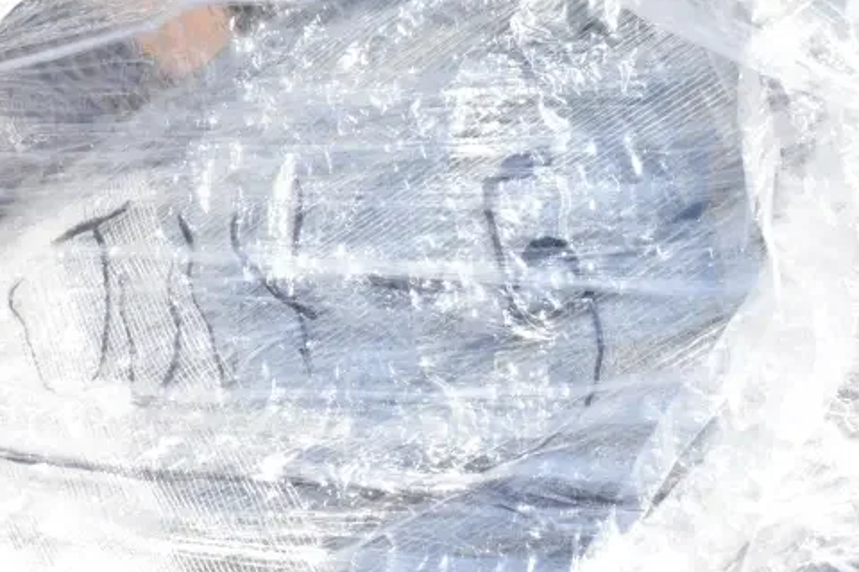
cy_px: 294
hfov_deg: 41.2
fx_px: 1137
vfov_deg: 28.3
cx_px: 345
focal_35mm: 48
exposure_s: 1/1600
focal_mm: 25
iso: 6400
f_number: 20
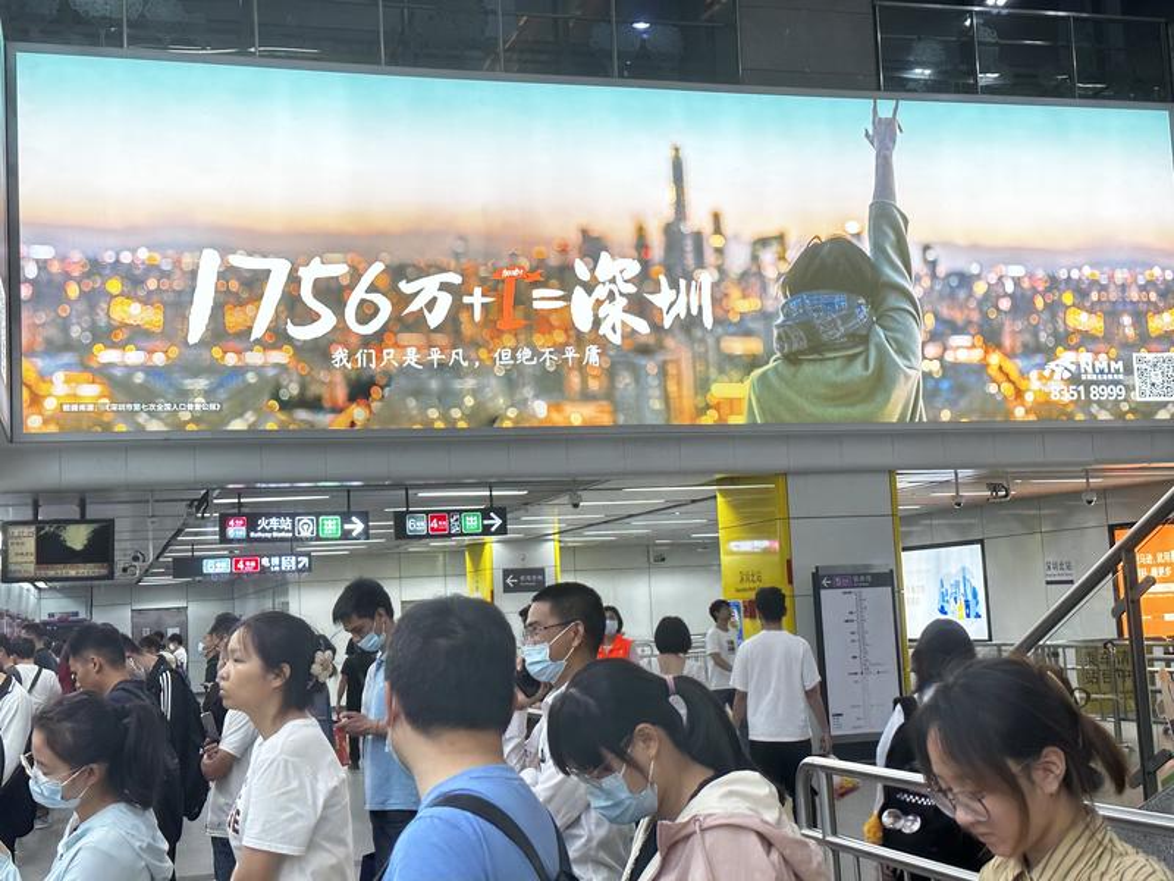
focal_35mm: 48
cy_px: 440
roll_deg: +2.8
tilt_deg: +6.1
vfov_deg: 30.3
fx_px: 1628
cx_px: 587
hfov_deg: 39.7
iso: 50
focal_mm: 6.86
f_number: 1.78
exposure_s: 1/50
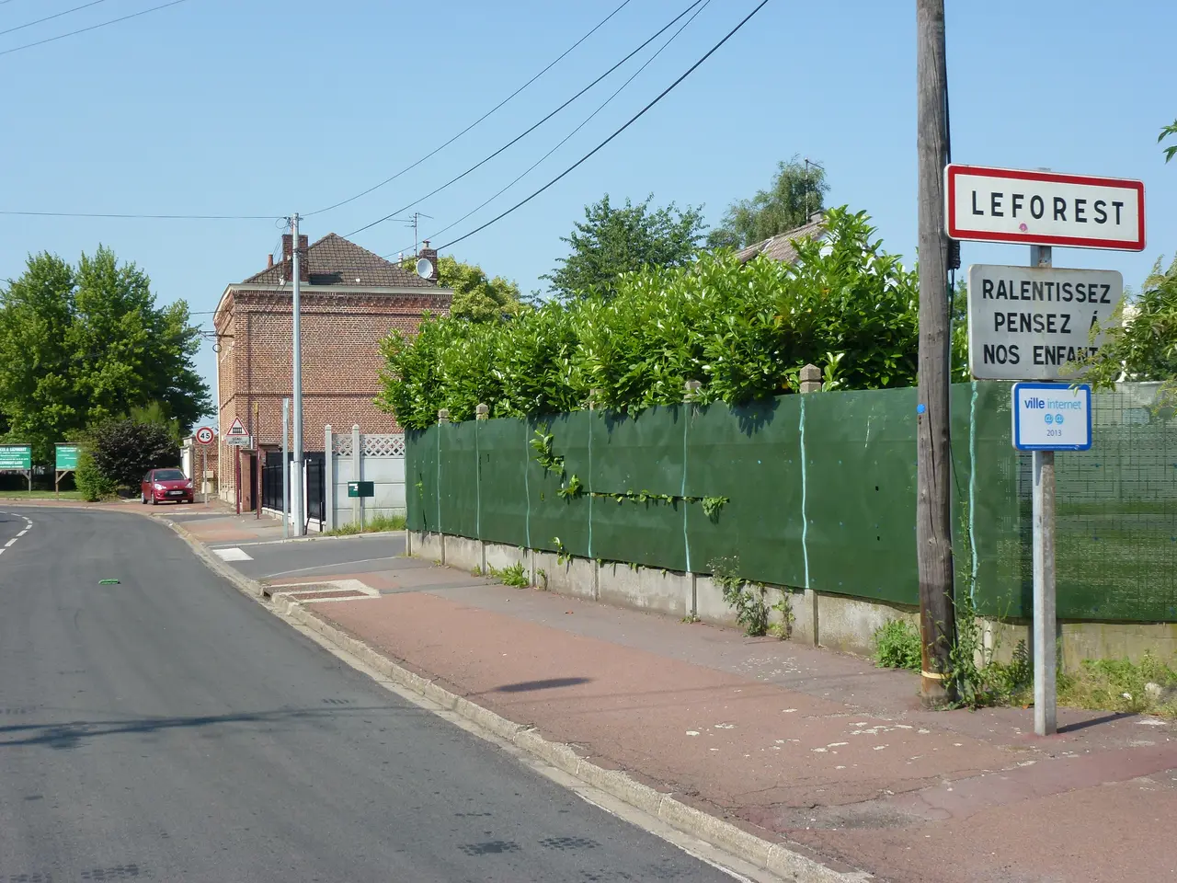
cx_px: 588
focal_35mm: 41
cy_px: 442
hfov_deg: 45.8
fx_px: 1394
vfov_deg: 35.1
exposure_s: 1/640
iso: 100
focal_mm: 7.4
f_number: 3.9
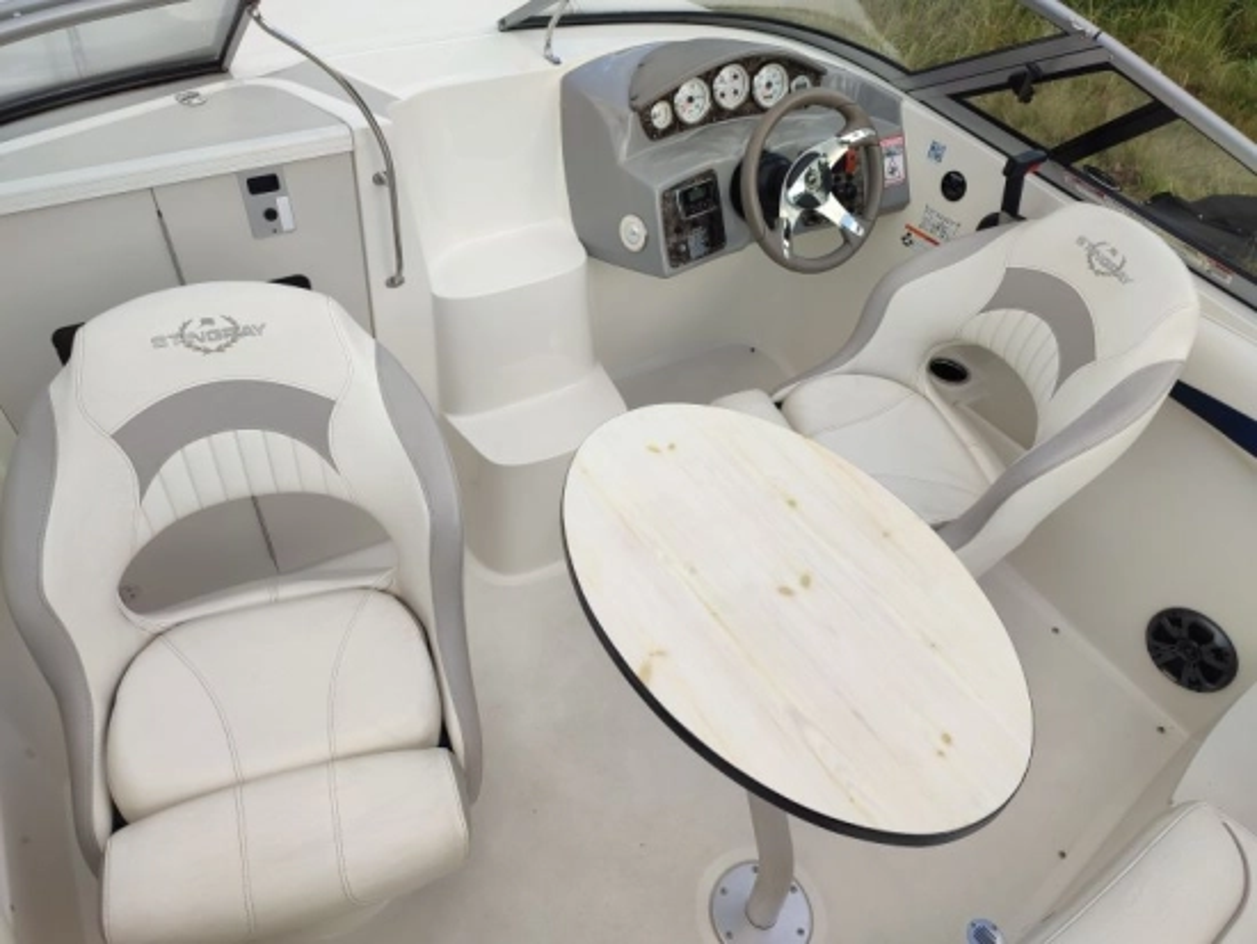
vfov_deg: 54.9
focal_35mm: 25
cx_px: 628
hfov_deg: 69.4
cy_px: 472
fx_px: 908
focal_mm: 6.04
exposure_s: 1/194
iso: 50
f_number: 1.9
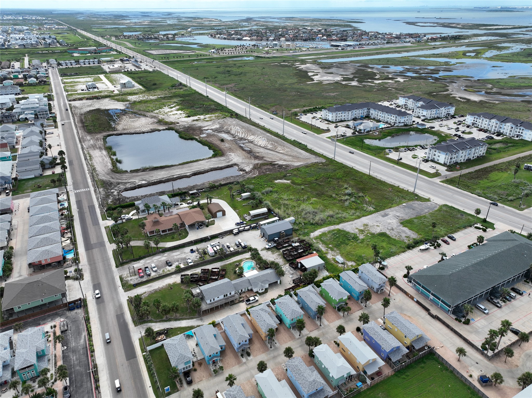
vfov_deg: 56.8
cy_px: 199
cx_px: 266
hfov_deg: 71.6
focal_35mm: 24
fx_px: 369
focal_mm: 12.29
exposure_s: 1/2000
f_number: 2.8
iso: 110
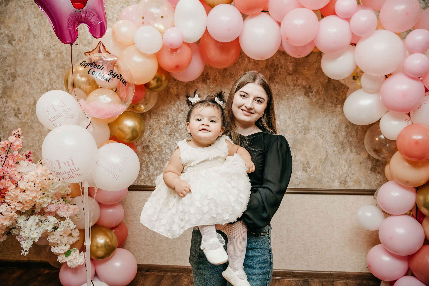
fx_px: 417
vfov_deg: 37.9
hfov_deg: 54.4
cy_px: 143
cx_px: 214
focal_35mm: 35
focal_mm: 35
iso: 250
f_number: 4
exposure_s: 1/160
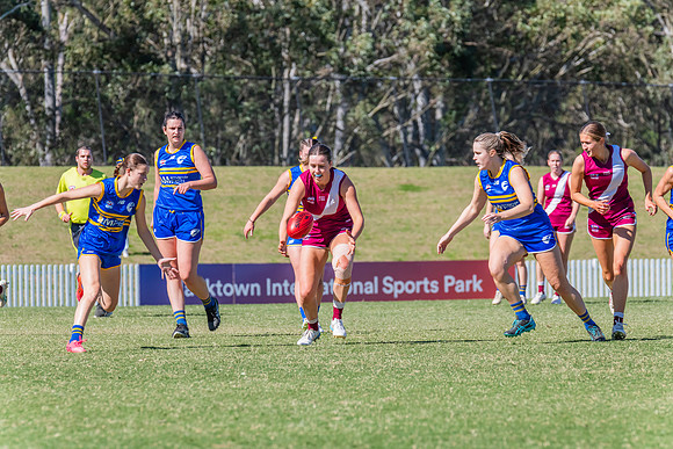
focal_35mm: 332
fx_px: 6215
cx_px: 336
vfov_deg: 4.1
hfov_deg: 6.2
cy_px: 224
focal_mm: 330
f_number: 11
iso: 800
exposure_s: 1/1250
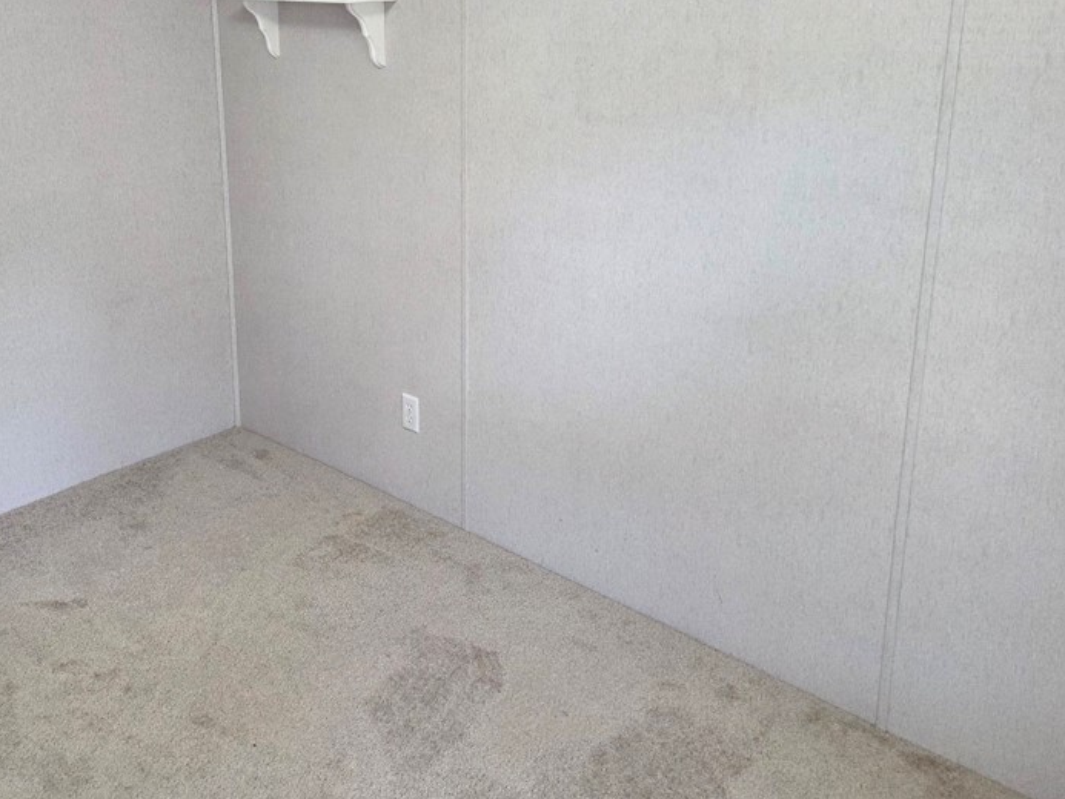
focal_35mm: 34
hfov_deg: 53.6
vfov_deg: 41.0
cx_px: 427
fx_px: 1046
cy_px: 237
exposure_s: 1/120
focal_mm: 5.4
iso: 320
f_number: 1.8
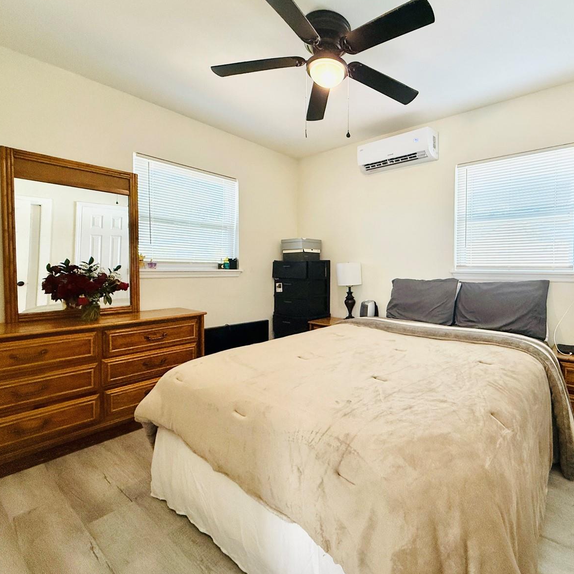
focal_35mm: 17
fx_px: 319
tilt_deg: -0.9
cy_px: 280
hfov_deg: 81.7
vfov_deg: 84.0
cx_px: 373
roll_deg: -0.7
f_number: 2.2
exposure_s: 1/120
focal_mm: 2.22
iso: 200
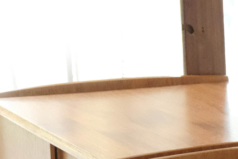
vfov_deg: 4.4
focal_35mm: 312
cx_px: 652
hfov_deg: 6.2
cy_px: 158
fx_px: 2062
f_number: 6.4
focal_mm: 35
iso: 6400
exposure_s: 1/125
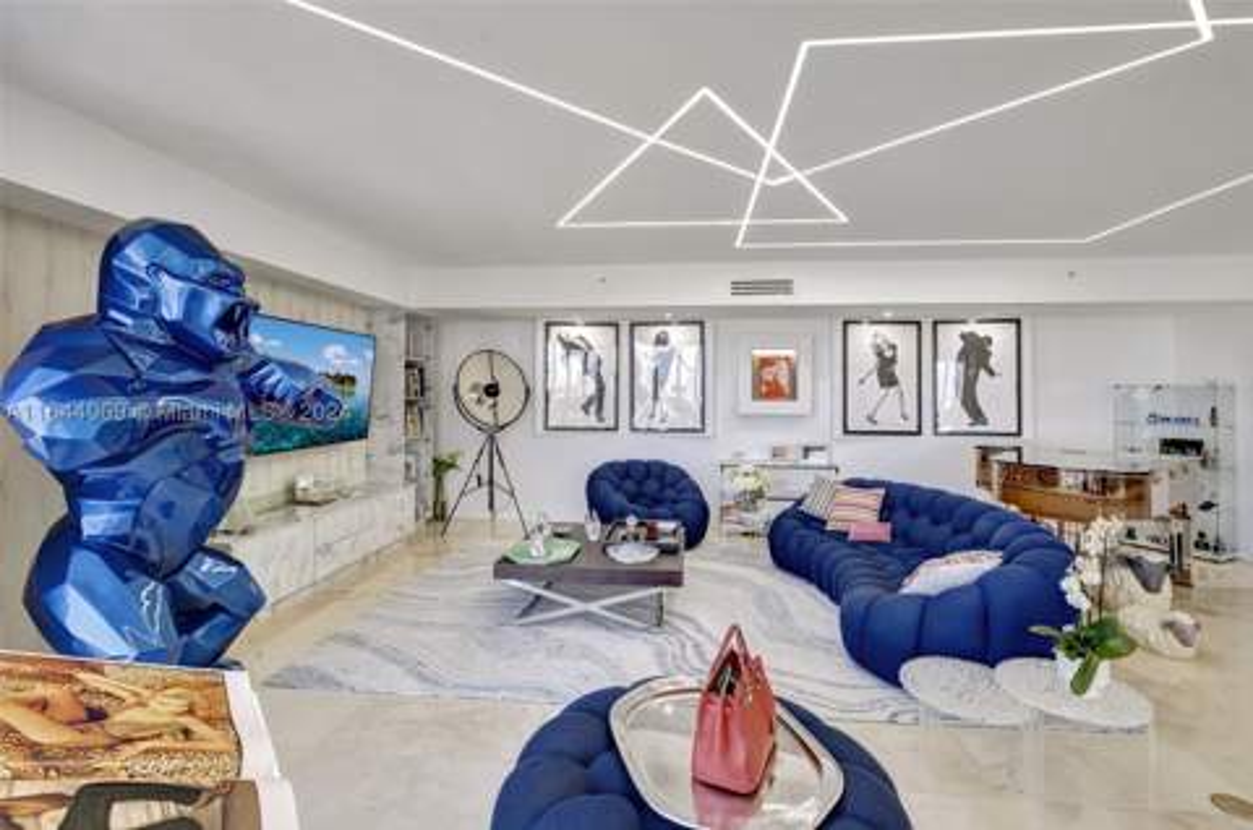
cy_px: 415
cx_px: 626
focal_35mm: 15
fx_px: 521
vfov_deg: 77.1
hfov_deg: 100.5
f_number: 6.4
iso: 800
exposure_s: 1/30
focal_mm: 10
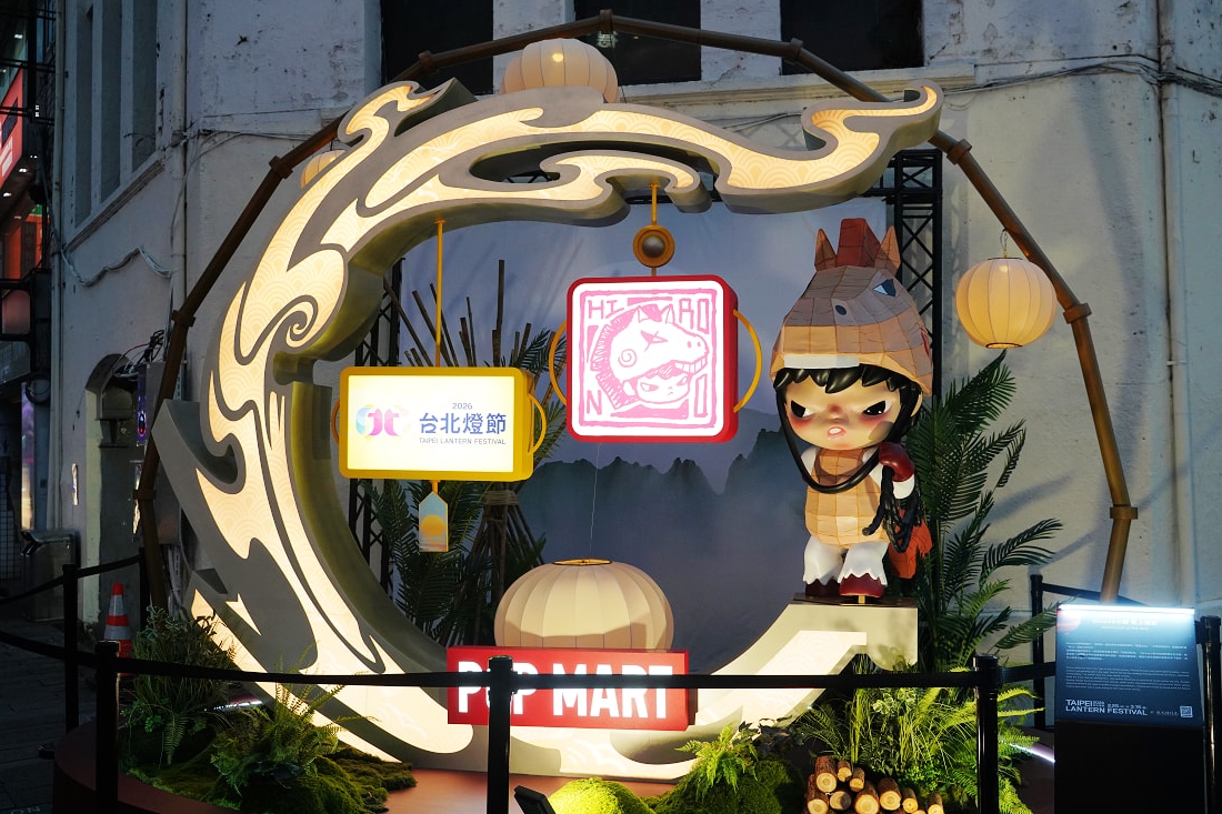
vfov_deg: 36.9
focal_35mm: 36
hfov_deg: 53.1
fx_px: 1222
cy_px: 395
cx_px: 660
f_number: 4
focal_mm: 33
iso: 1250
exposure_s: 1/160
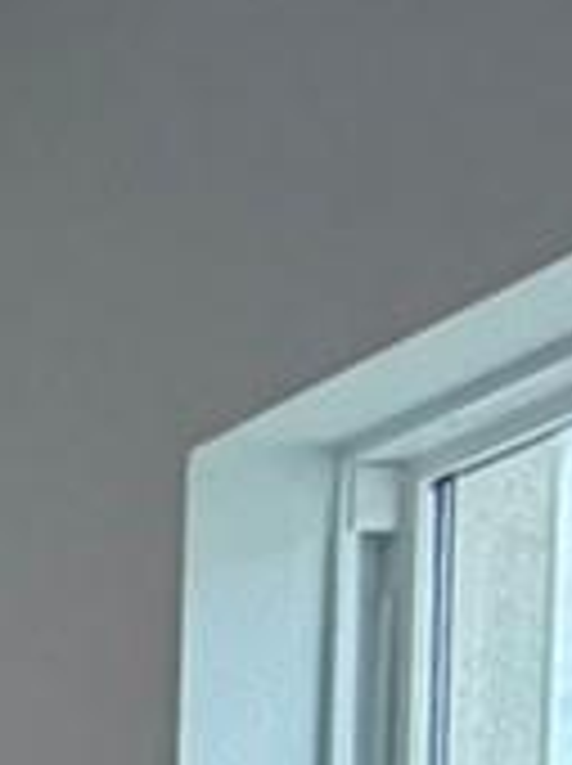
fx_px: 2916
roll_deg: +0.6
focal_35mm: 132
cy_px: 1526
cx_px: -1698
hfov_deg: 7.7
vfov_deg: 13.0
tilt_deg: -2.7
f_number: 2.2
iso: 200
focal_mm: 2.22
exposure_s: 1/120
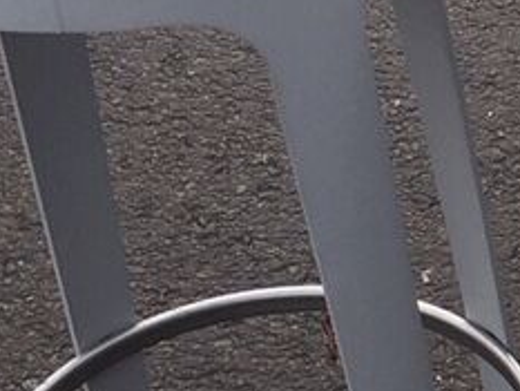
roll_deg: +0.1
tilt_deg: -40.1
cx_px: 946
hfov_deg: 11.5
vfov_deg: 9.3
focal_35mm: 159
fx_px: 2390
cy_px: 264
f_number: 2.2
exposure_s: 1/273
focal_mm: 4.15
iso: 32
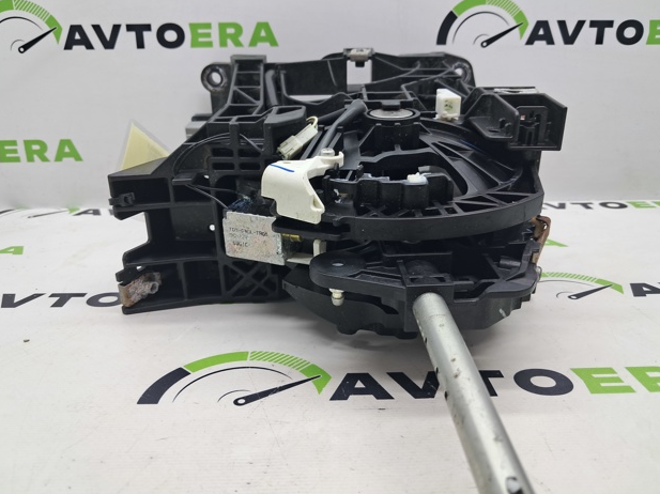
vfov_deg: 49.7
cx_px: 322
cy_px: 246
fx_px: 534
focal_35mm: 28
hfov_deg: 63.5
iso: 50
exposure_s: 1/50
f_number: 1.8
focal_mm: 4
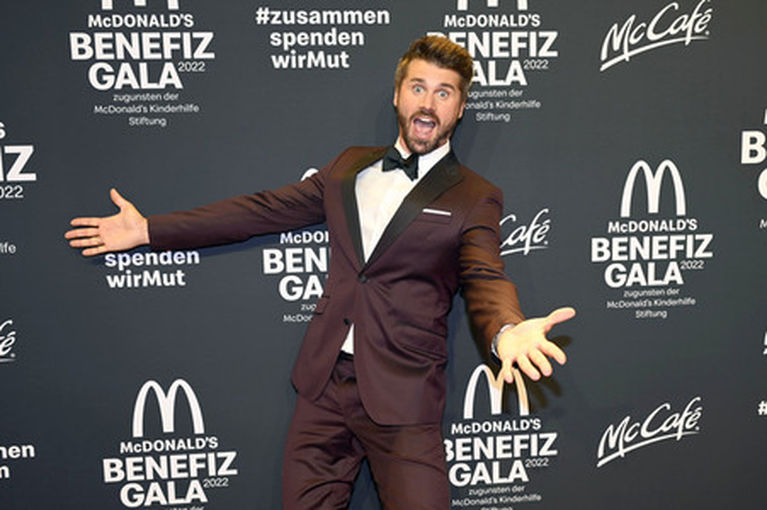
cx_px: 384
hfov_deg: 56.5
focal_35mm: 34
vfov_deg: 39.4
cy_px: 255
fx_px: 713
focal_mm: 33.5
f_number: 6.3
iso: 500
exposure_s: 1/60
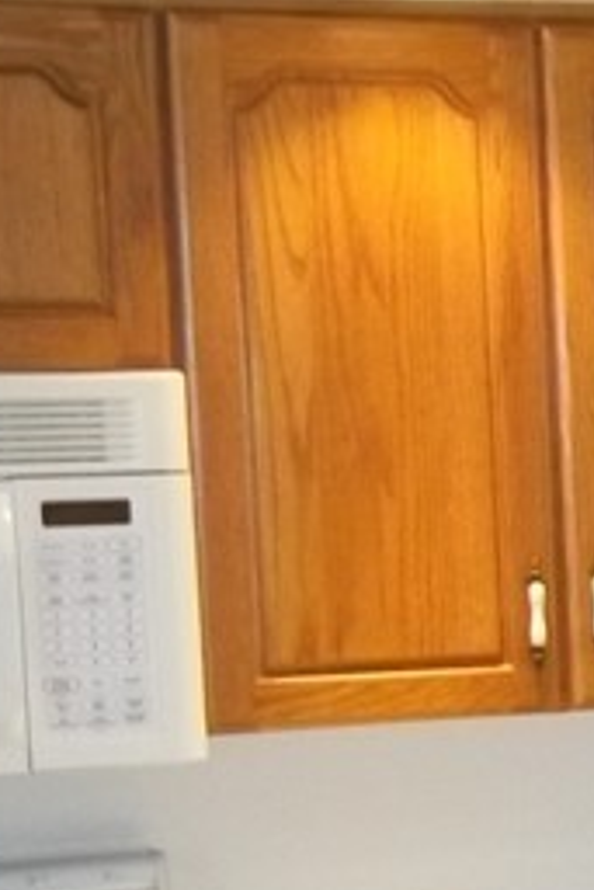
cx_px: 1560
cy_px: 775
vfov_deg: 15.3
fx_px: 3287
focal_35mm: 133
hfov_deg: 9.0
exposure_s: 1/30
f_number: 2.9
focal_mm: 5.7
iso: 250
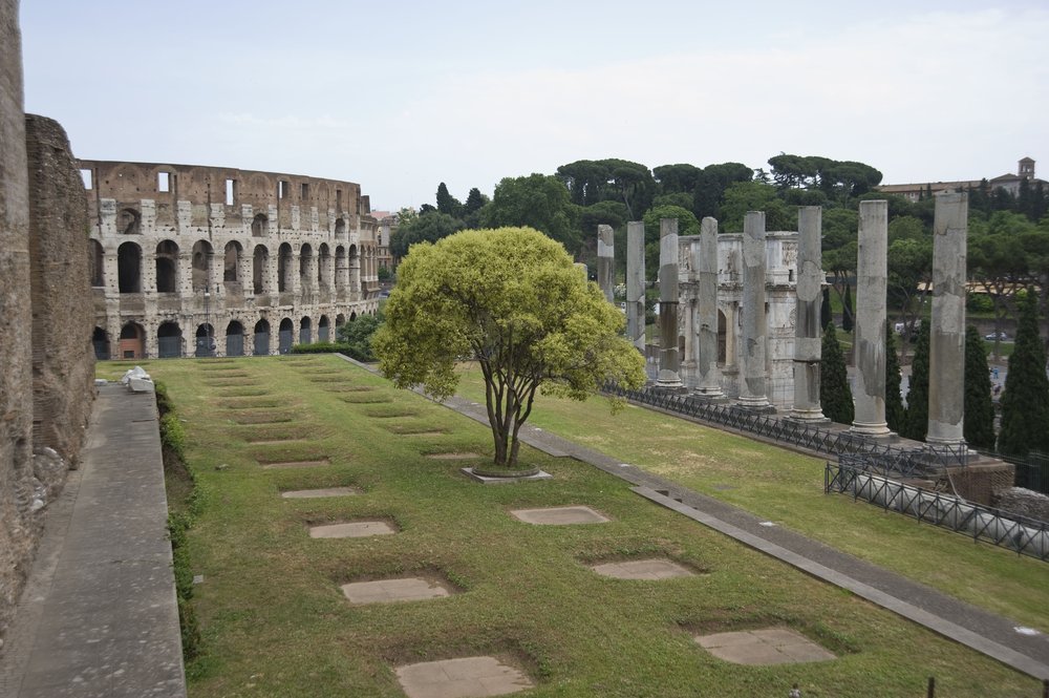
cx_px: 524
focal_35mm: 40
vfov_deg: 33.3
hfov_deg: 48.5
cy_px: 349
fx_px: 1165
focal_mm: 40
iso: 200
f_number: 8
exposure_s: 1/250
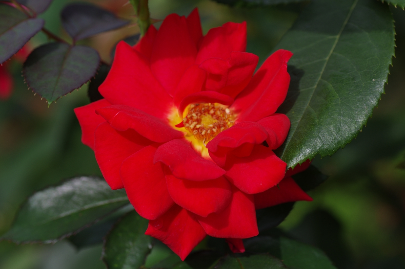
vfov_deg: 10.1
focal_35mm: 135
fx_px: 1517
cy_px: 134
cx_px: 202
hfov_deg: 15.2
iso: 100
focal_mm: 90
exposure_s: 1/320
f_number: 5.6
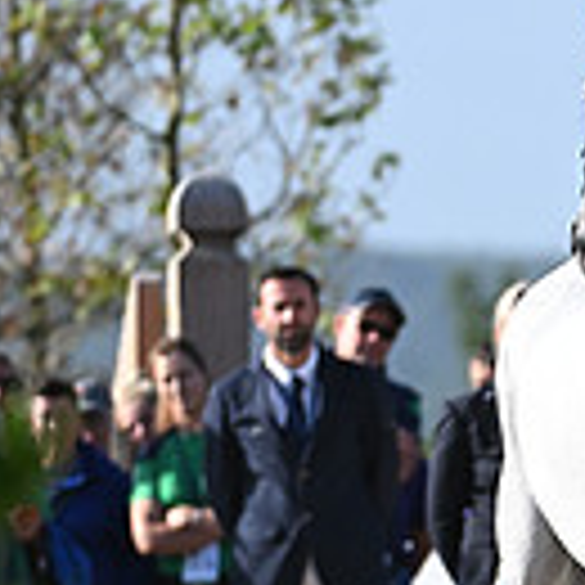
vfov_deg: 1.6
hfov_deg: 1.6
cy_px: 430
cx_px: 1120
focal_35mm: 1104
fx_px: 21108
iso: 500
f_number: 5
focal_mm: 290
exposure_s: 1/1600
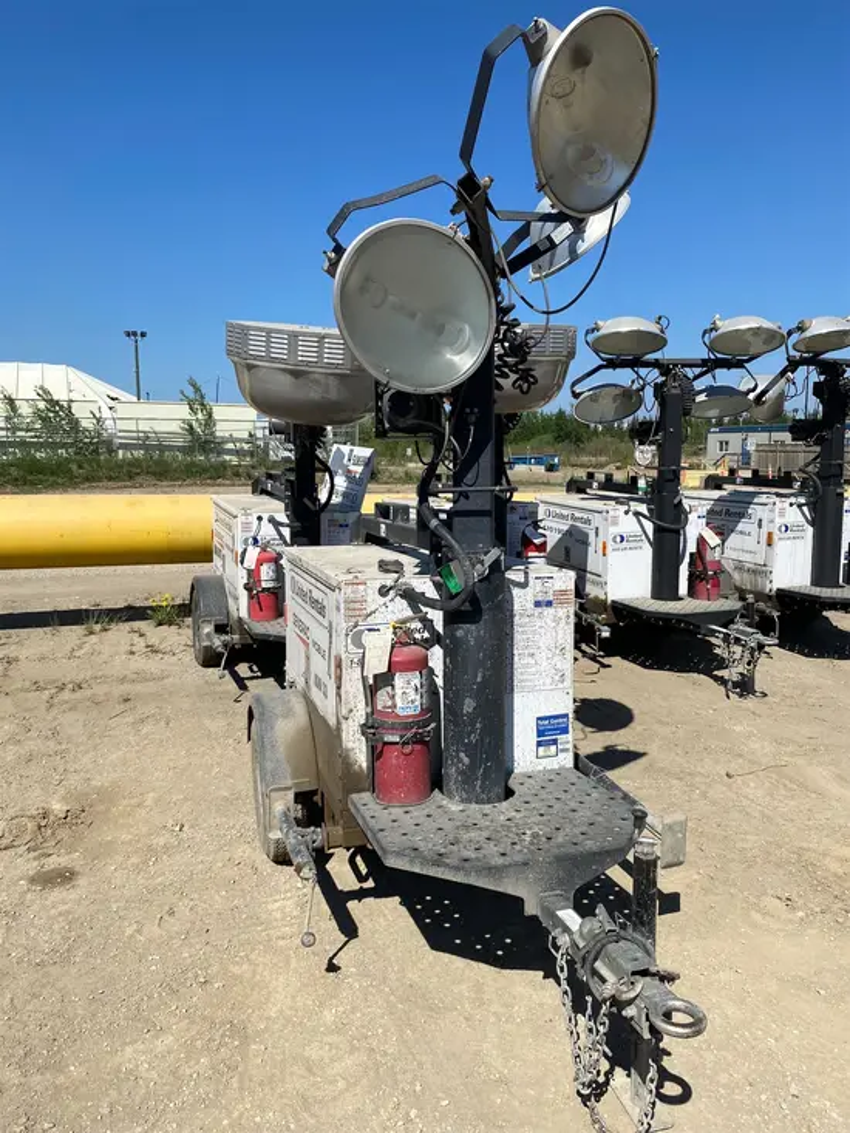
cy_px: 566
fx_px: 851
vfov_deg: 67.3
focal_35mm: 26
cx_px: 425
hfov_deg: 53.1
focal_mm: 4.25
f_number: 1.8
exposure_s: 1/4115
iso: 32
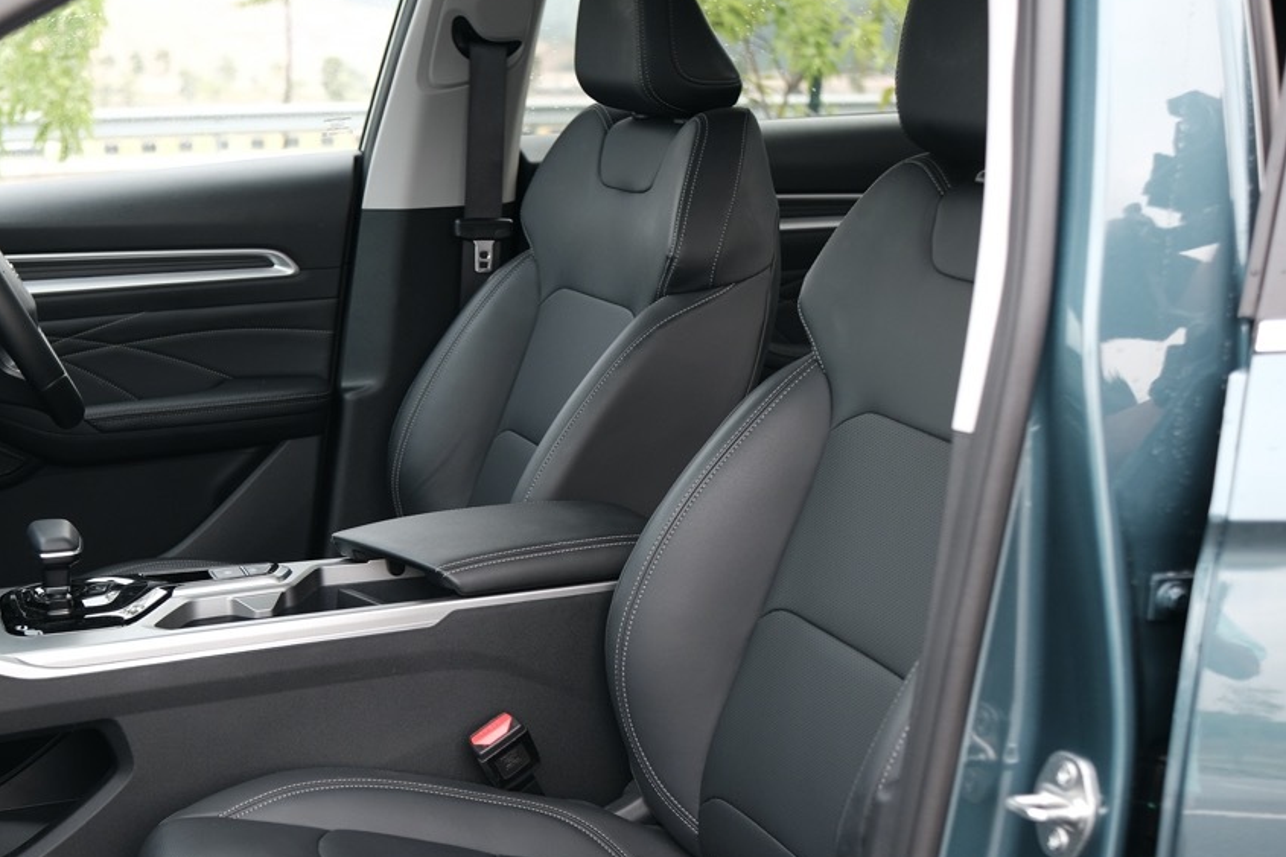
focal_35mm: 53
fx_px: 1893
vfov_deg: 25.4
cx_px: 437
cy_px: 529
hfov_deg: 37.2
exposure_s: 1/125
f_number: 2.5
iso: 200
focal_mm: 23
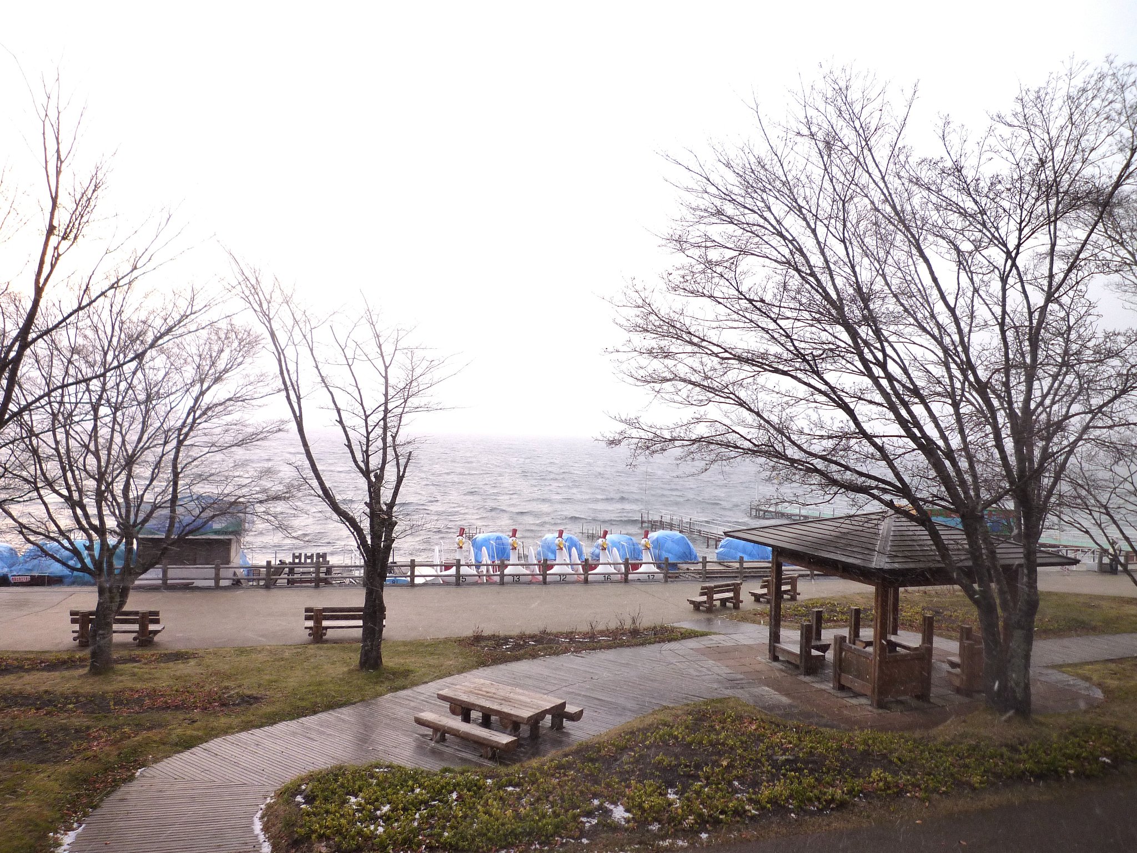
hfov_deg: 67.3
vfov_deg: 53.1
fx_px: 854
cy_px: 426
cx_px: 568
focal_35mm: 26
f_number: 2.8
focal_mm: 4.5
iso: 125
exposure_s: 1/100
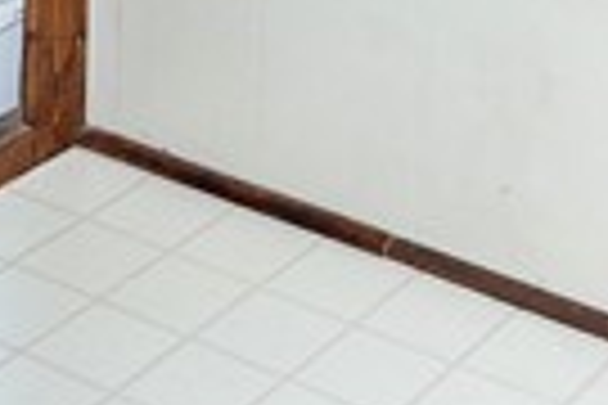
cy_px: -837
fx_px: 2178
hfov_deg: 15.9
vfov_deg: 8.7
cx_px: 241
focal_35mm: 129
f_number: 6.3
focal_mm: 16
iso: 200
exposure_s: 1/100
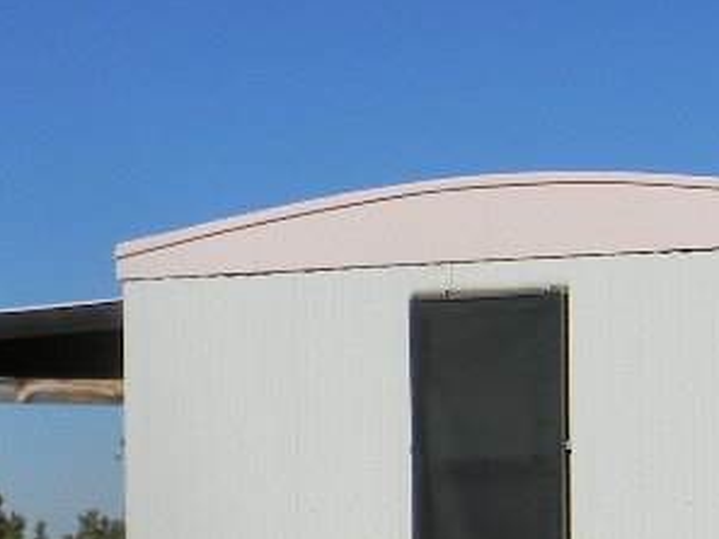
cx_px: 692
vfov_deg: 9.1
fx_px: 3366
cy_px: 532
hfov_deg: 12.1
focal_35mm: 162
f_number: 7.8
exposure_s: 1/631
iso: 80
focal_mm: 8.6
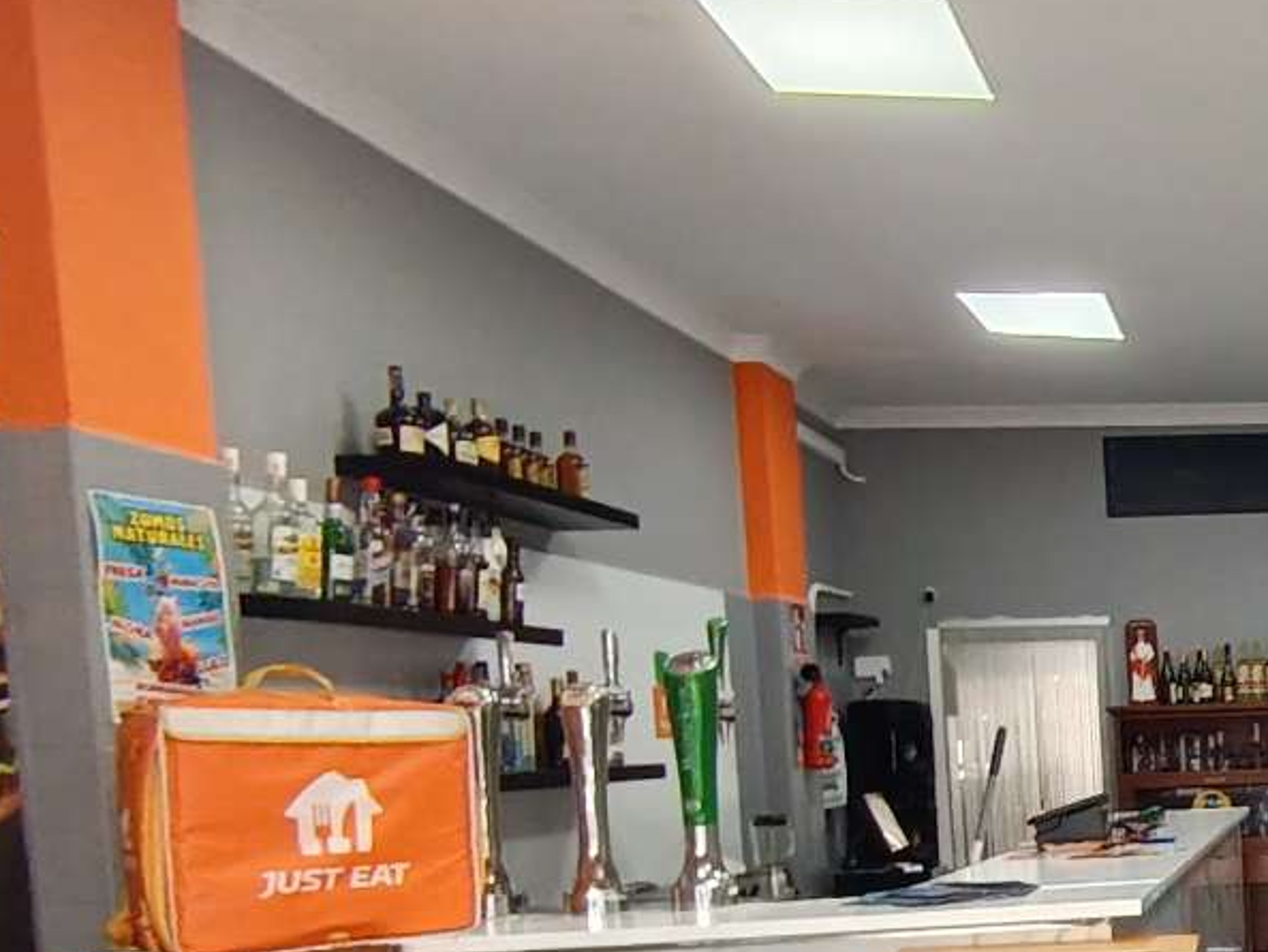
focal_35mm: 43
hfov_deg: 35.6
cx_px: 1478
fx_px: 1575
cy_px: 814
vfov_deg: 32.3
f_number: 2.2
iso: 389
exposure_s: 1/50
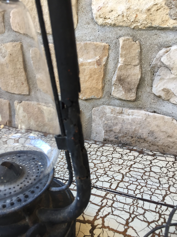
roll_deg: +1.4
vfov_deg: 61.7
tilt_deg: -22.0
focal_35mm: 29
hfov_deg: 48.2
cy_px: 118
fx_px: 198
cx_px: 88
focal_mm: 4.15
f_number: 2.2
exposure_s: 1/33
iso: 32
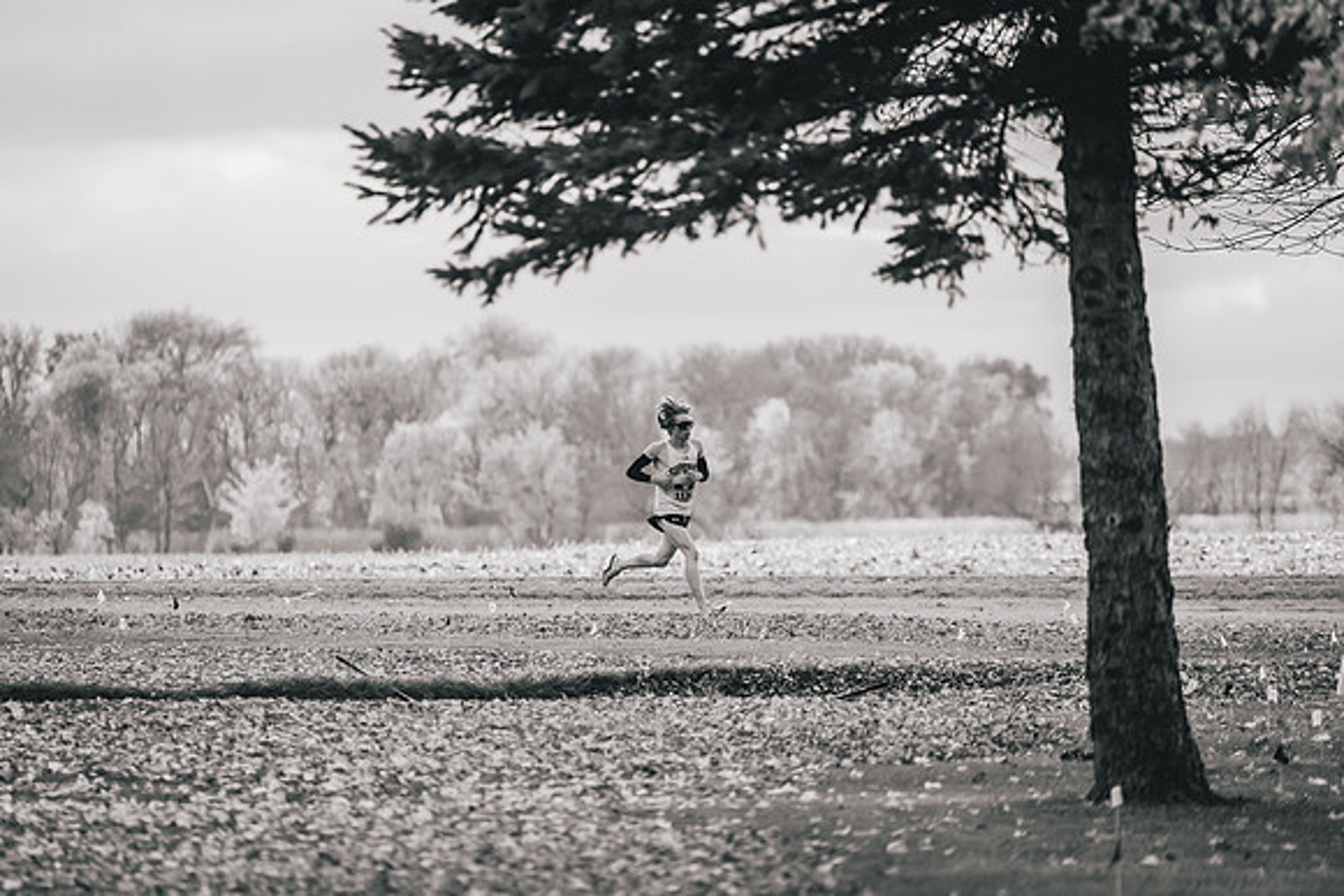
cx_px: 685
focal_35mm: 414
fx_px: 15441
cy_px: 448
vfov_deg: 3.3
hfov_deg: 5.0
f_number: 6.3
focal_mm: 400
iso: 400
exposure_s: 1/1000
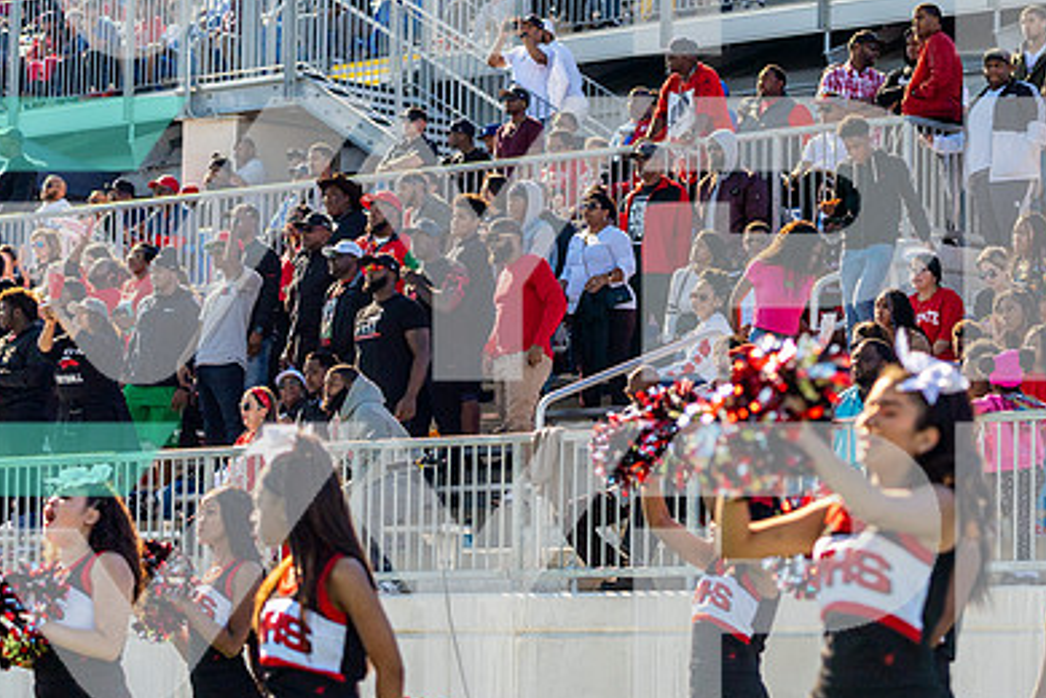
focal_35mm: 125
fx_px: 3632
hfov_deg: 16.3
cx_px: 738
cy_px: 242
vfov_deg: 11.0
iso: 400
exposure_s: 1/3200
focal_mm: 70
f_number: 2.8
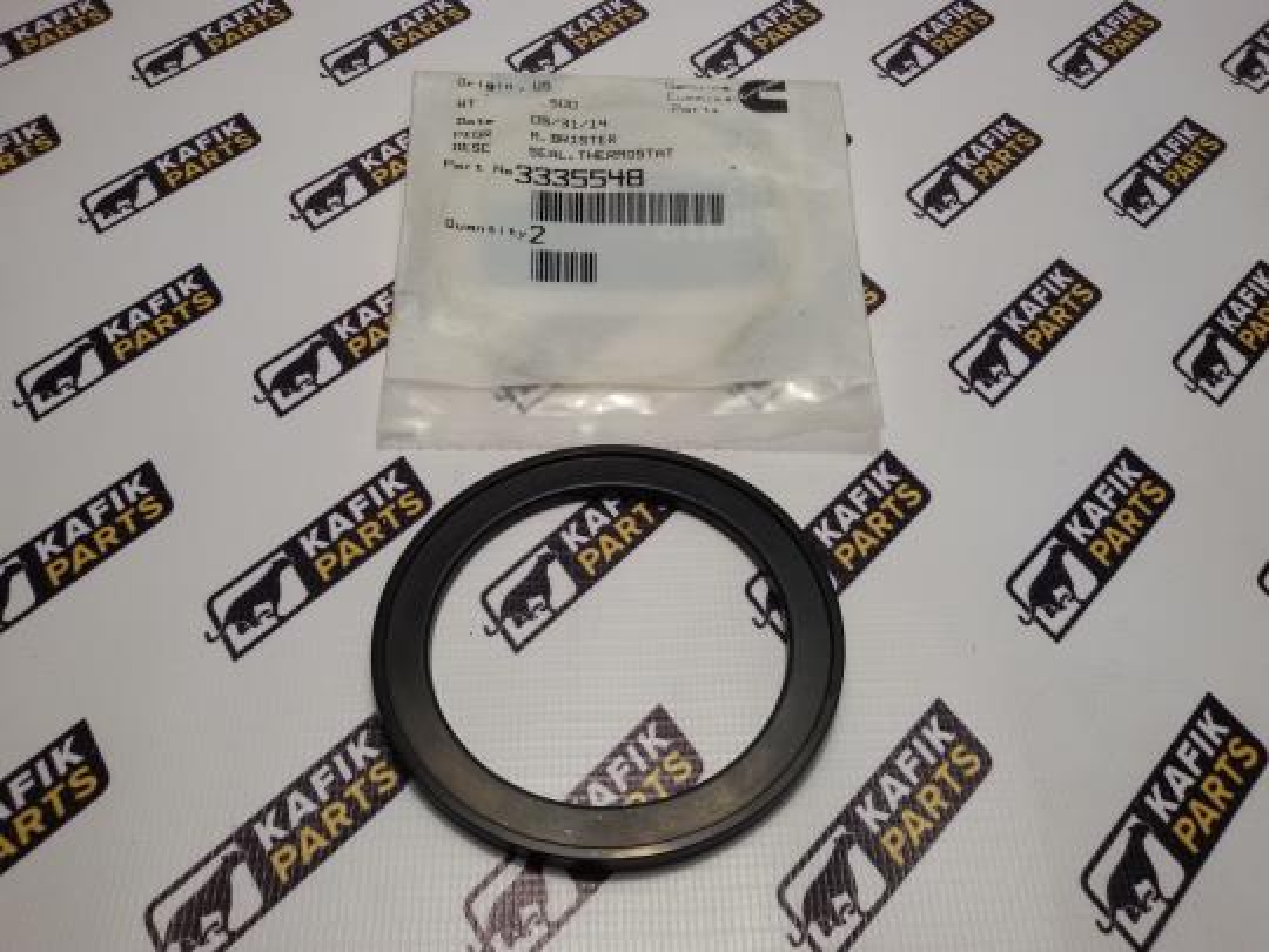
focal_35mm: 31
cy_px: 476
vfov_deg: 45.4
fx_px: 1136
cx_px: 634
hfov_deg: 58.4
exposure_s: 1/50
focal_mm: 2.93
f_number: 2.4
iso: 40
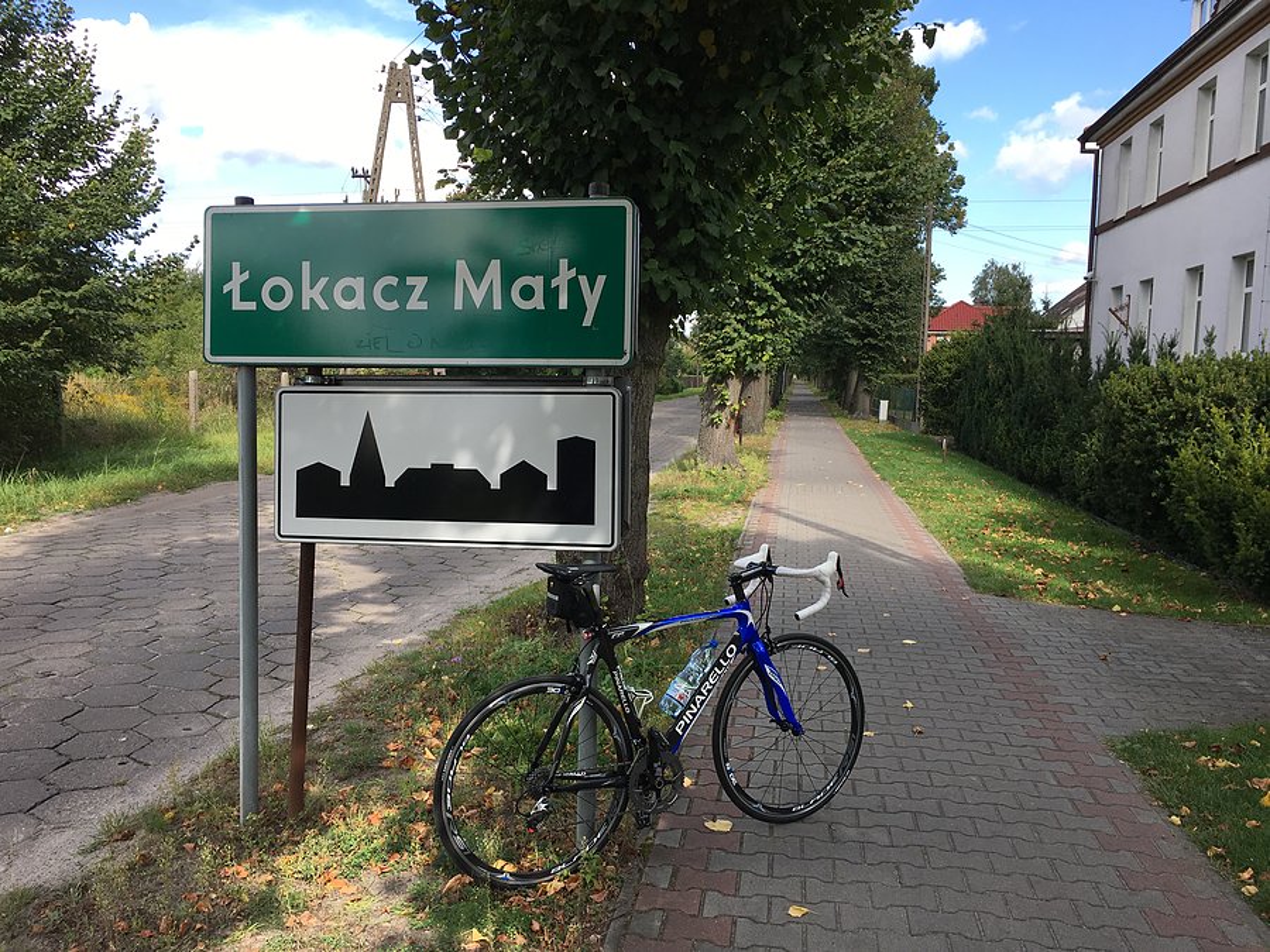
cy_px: 476
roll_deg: -1.5
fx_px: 1064
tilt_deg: -6.3
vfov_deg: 48.2
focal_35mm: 29
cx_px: 635
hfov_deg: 61.7
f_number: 2.2
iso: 25
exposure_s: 1/509
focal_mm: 4.15
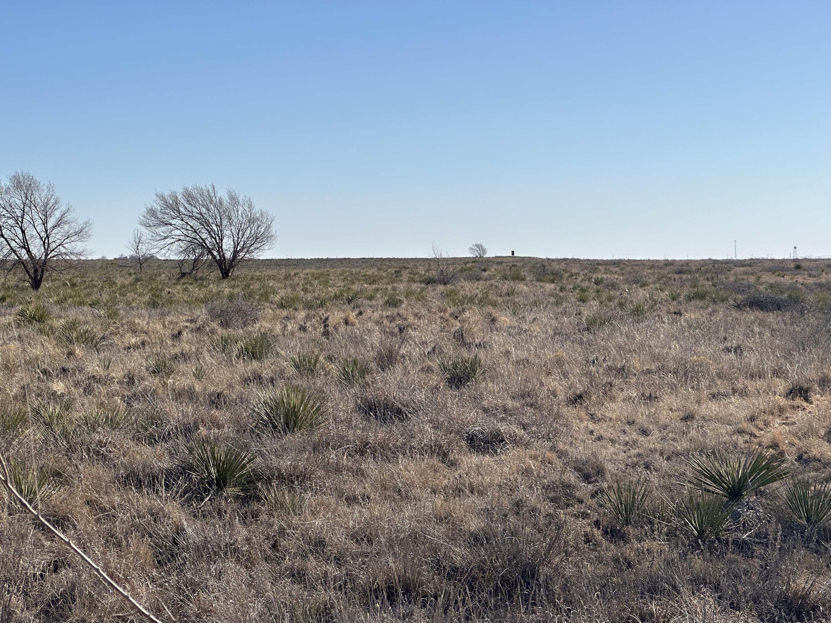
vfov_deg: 19.1
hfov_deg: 25.3
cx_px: 416
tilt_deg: -1.3
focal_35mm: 77
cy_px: 312
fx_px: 1848
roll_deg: +0.4
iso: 32
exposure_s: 1/1248
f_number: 2.8
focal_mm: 9
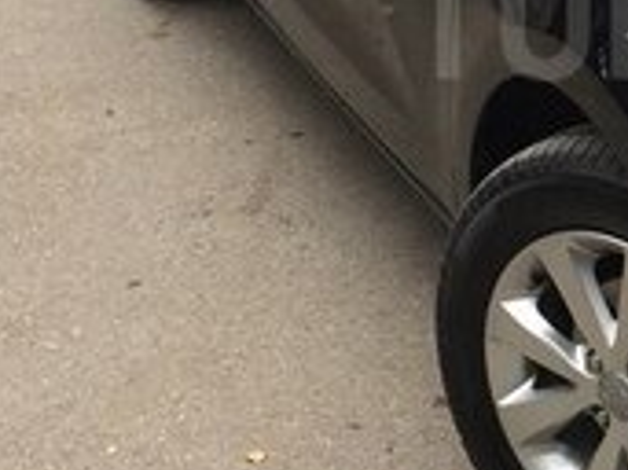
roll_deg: -1.6
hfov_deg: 16.7
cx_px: 782
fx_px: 2030
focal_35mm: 112
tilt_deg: -20.2
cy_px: 24
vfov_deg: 13.1
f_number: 2.2
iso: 32
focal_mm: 4.15
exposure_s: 1/100
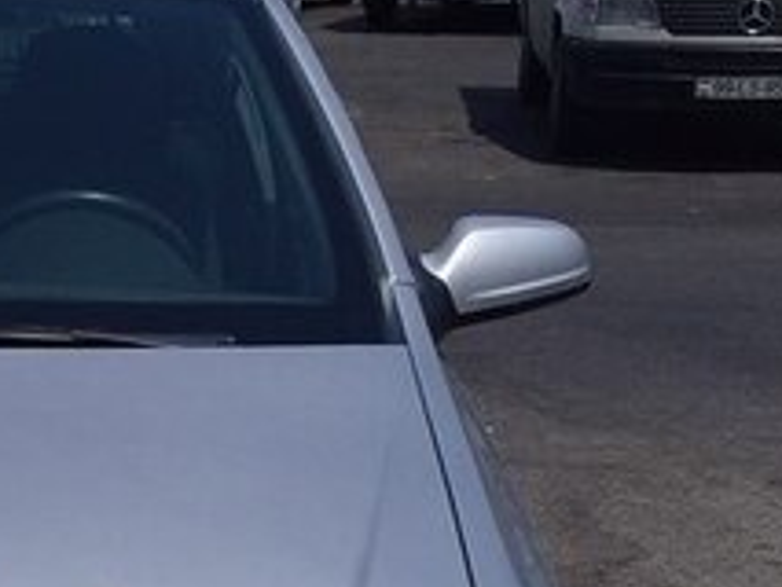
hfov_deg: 18.9
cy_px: 648
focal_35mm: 96
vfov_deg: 15.0
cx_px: -246
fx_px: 2170
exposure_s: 1/3158
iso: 40
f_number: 2.2
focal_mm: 3.3
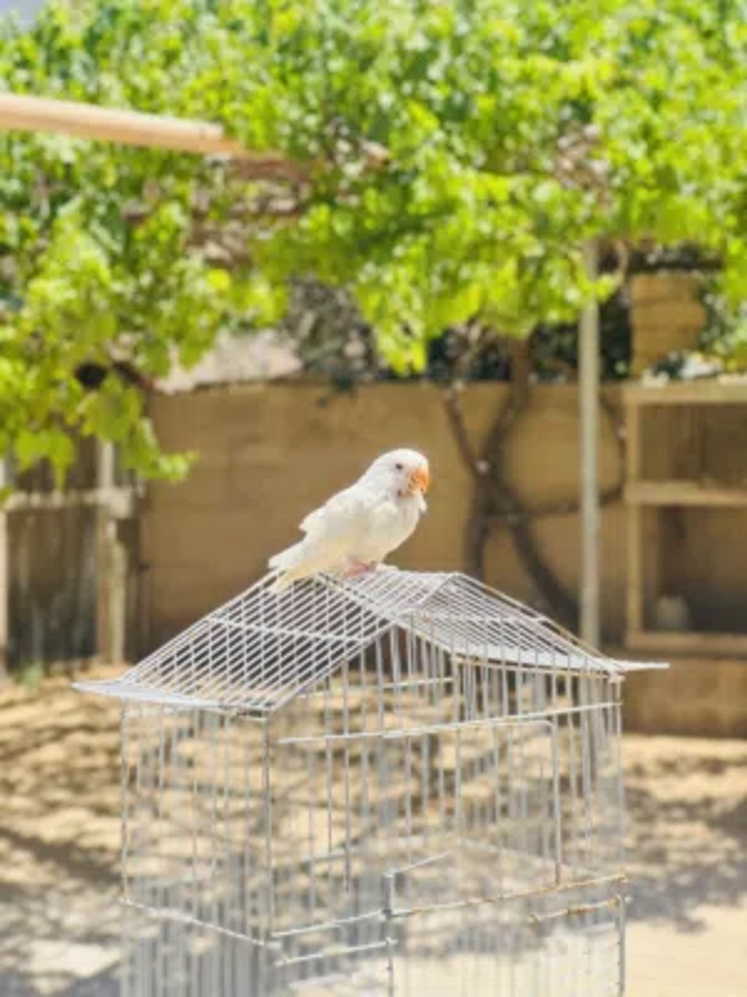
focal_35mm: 77
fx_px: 2216
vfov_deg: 25.3
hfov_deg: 19.1
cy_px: 498
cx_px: 374
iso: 32
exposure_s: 1/359
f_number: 2.8
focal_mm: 9
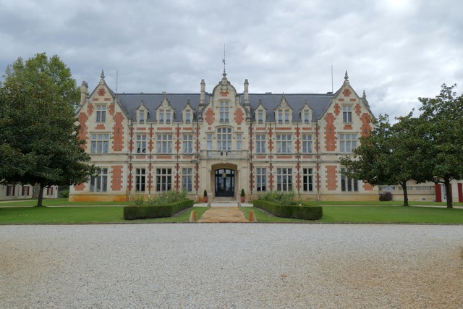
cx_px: 232
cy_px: 154
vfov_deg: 46.4
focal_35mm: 28
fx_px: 360
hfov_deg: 65.5
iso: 125
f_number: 5.6
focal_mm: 10.11
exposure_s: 1/320
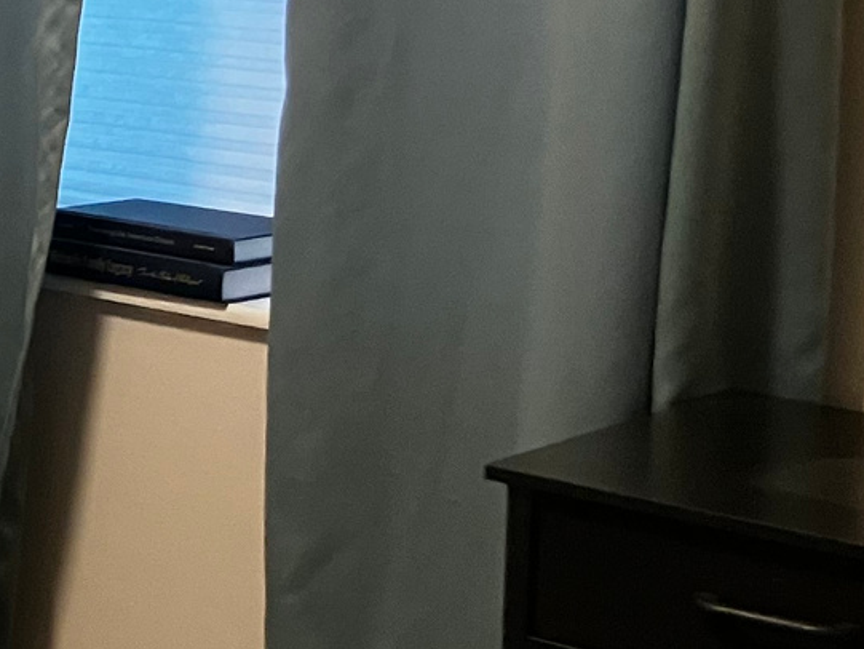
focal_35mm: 106
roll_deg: +0.1
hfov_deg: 15.8
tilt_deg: -7.6
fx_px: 2646
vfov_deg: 13.9
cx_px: -696
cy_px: 104
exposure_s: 1/60
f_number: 1.8
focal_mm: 3.99
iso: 200
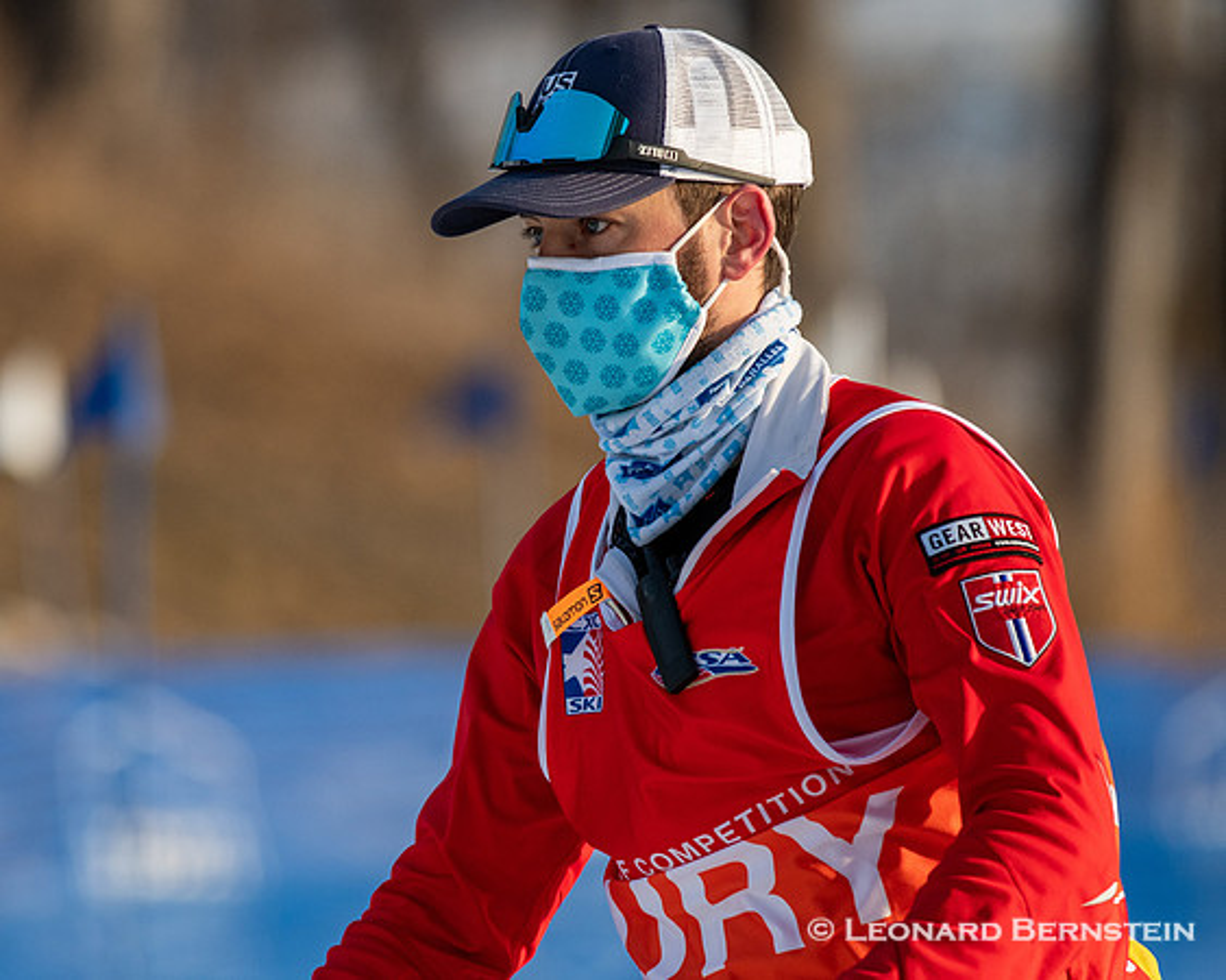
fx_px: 19490
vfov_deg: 2.9
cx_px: 446
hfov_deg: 3.6
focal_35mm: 537
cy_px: 499
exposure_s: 1/2500
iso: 400
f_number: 4
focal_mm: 300
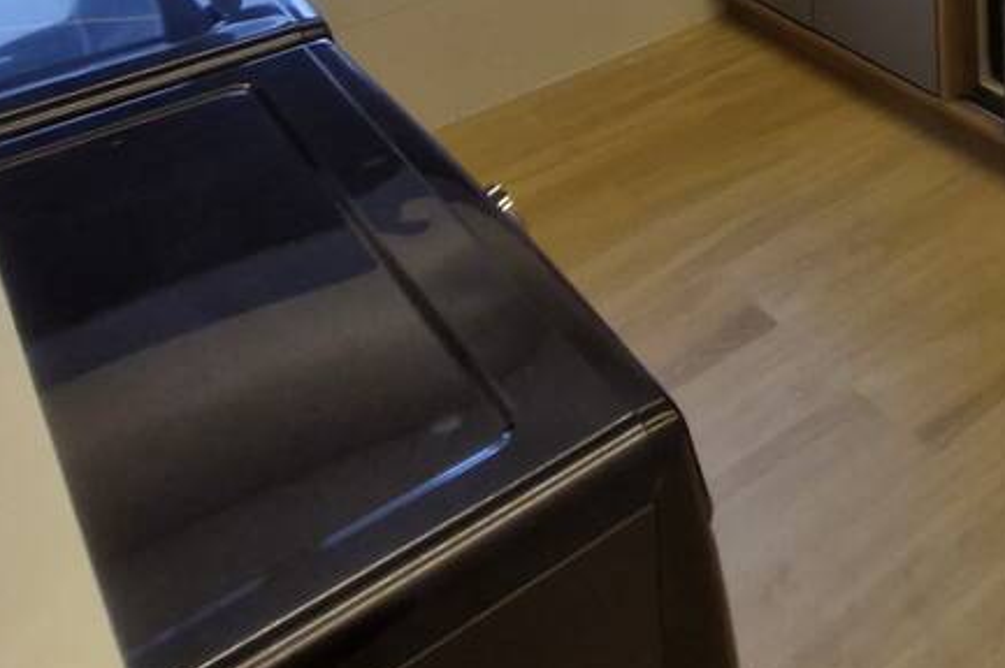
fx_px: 1255
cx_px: 982
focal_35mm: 45
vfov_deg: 21.0
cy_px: -515
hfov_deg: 39.1
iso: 100
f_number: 2.2
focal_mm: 1.74
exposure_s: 1/60
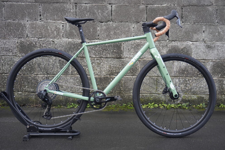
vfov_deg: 28.4
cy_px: 74
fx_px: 297
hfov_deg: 41.5
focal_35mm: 48
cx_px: 113
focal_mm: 31
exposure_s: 1/160
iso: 500
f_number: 5
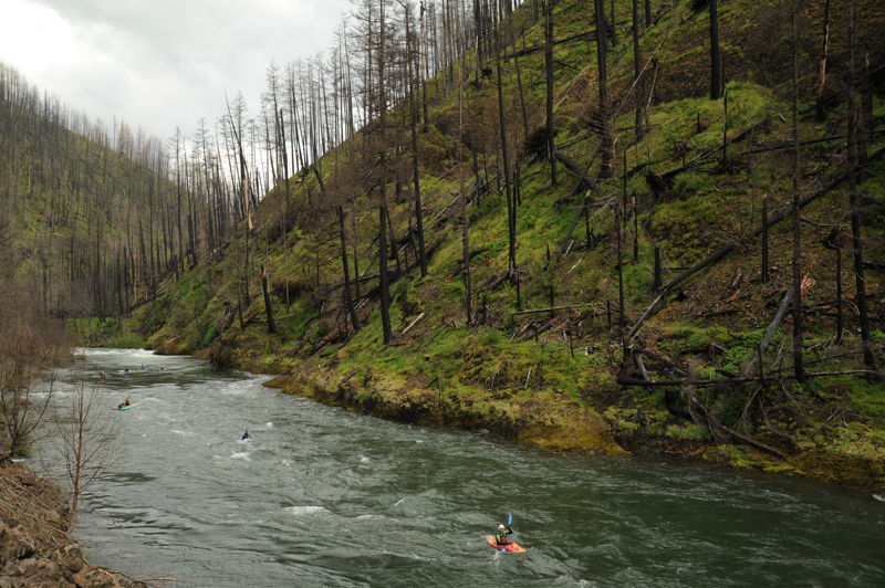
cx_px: 442
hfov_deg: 58.8
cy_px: 294
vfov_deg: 41.0
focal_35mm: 32
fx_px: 786
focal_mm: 32
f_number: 5
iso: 400
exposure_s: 1/500
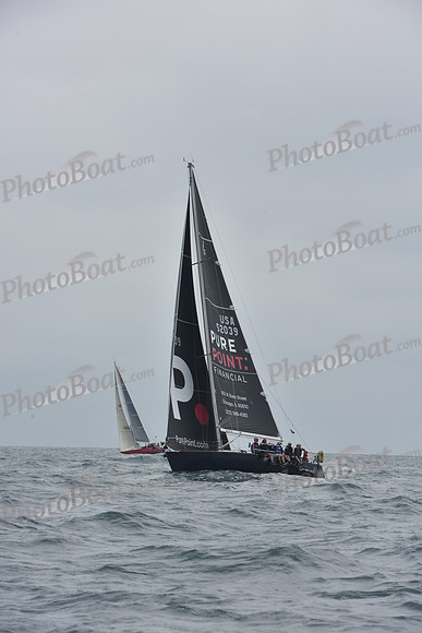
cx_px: 211
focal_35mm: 180
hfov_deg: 7.6
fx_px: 3163
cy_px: 316
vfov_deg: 11.4
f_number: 11
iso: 250
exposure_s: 1/800
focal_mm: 180
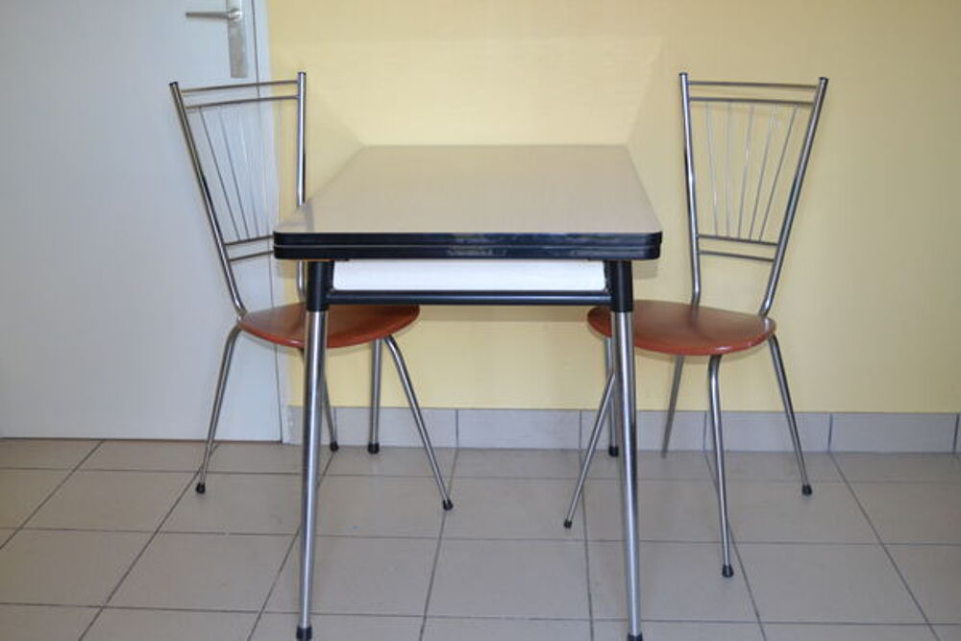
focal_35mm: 39
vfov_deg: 34.2
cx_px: 480
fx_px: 1041
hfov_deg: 49.5
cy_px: 320
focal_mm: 26
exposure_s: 1/60
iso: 1250
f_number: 4
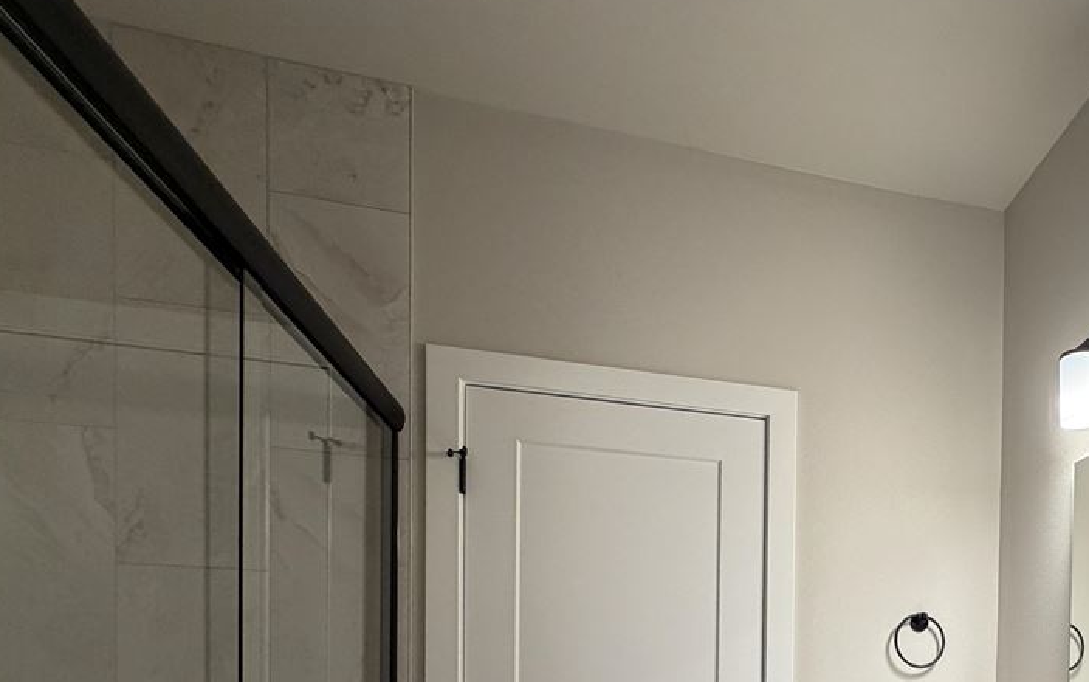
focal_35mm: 27
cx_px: 875
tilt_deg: -2.0
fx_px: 802
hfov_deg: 62.4
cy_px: 720
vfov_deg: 39.2
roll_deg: -1.5
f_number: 2.2
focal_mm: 2.22
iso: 250
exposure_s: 1/120
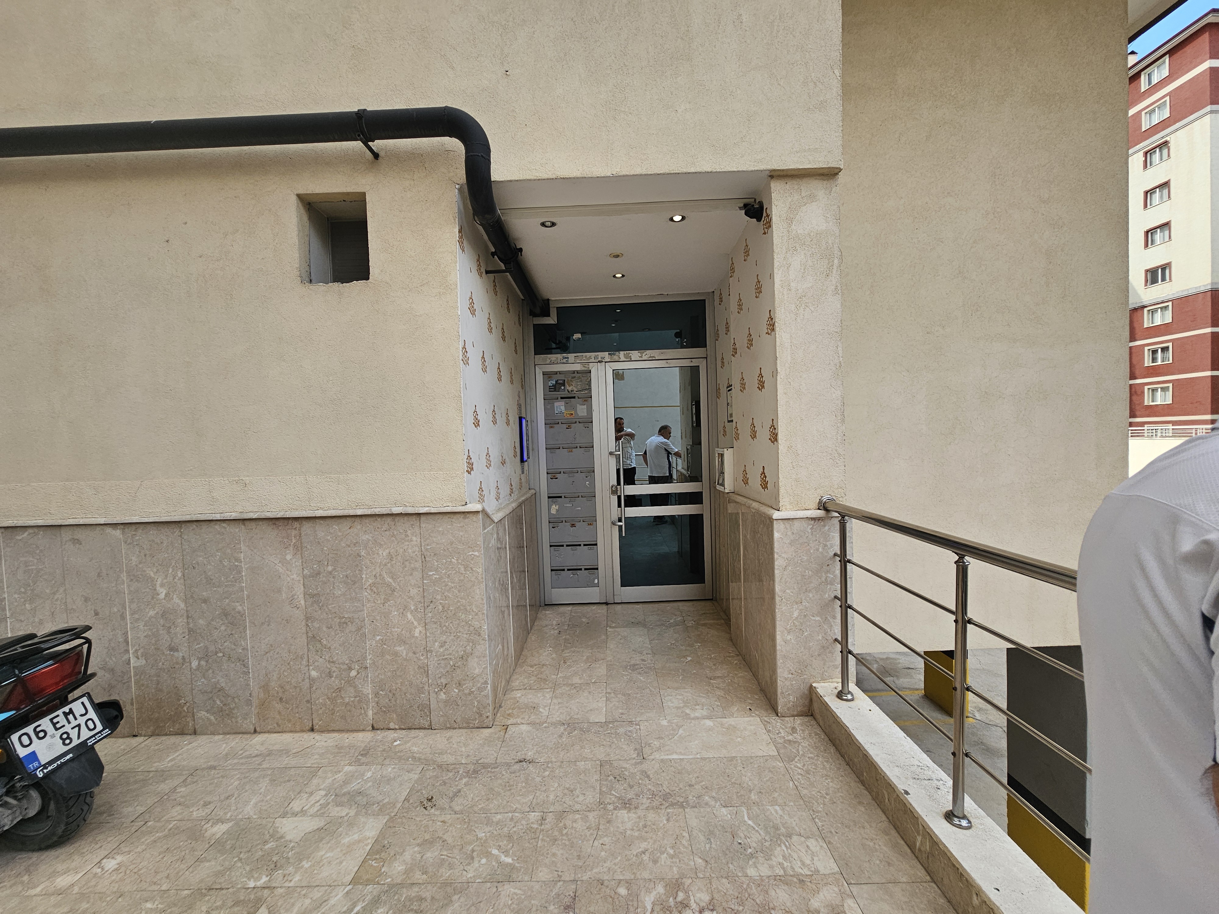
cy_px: 457
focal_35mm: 13
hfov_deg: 106.2
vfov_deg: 89.9
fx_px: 458
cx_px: 610
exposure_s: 1/419
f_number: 2.2
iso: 50
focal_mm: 2.2
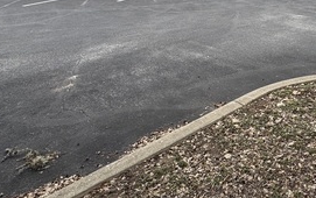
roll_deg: +0.5
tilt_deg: -0.6
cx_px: 248
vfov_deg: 31.8
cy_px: -24
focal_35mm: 35
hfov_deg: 52.1
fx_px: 302
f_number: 2.2
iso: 50
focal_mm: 2.22
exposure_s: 1/664
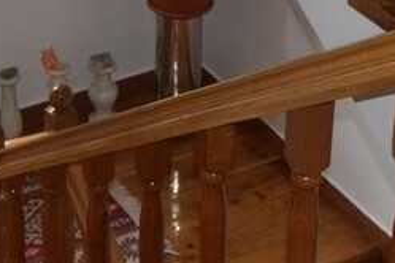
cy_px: -208
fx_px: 1218
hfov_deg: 18.4
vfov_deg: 11.5
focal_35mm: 111
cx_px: 205
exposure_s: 1/160
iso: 1600
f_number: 5.6
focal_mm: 18
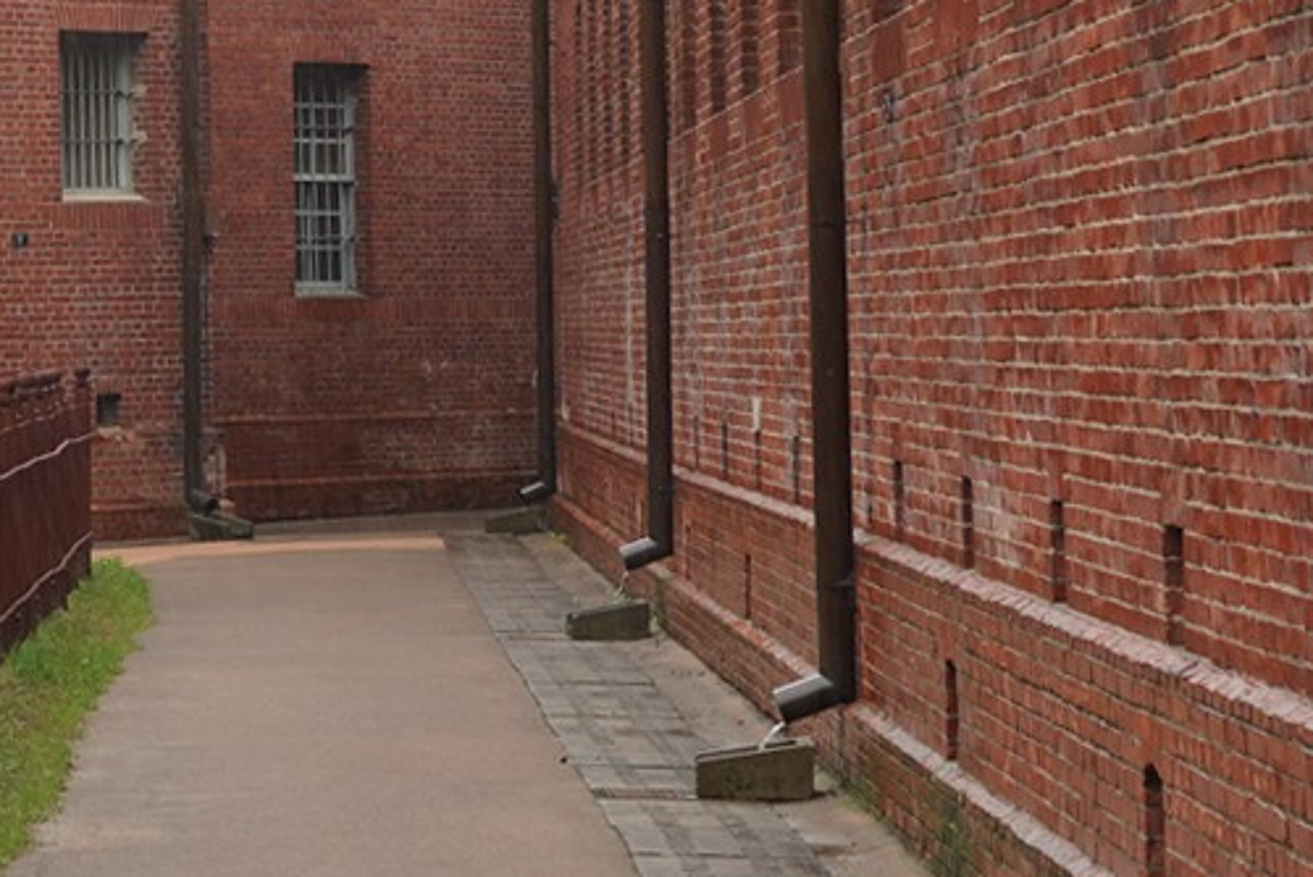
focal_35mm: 140
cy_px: 11
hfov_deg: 14.6
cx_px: 278
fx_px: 5109
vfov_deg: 9.7
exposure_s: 1/80
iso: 200
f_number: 6.3
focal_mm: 35
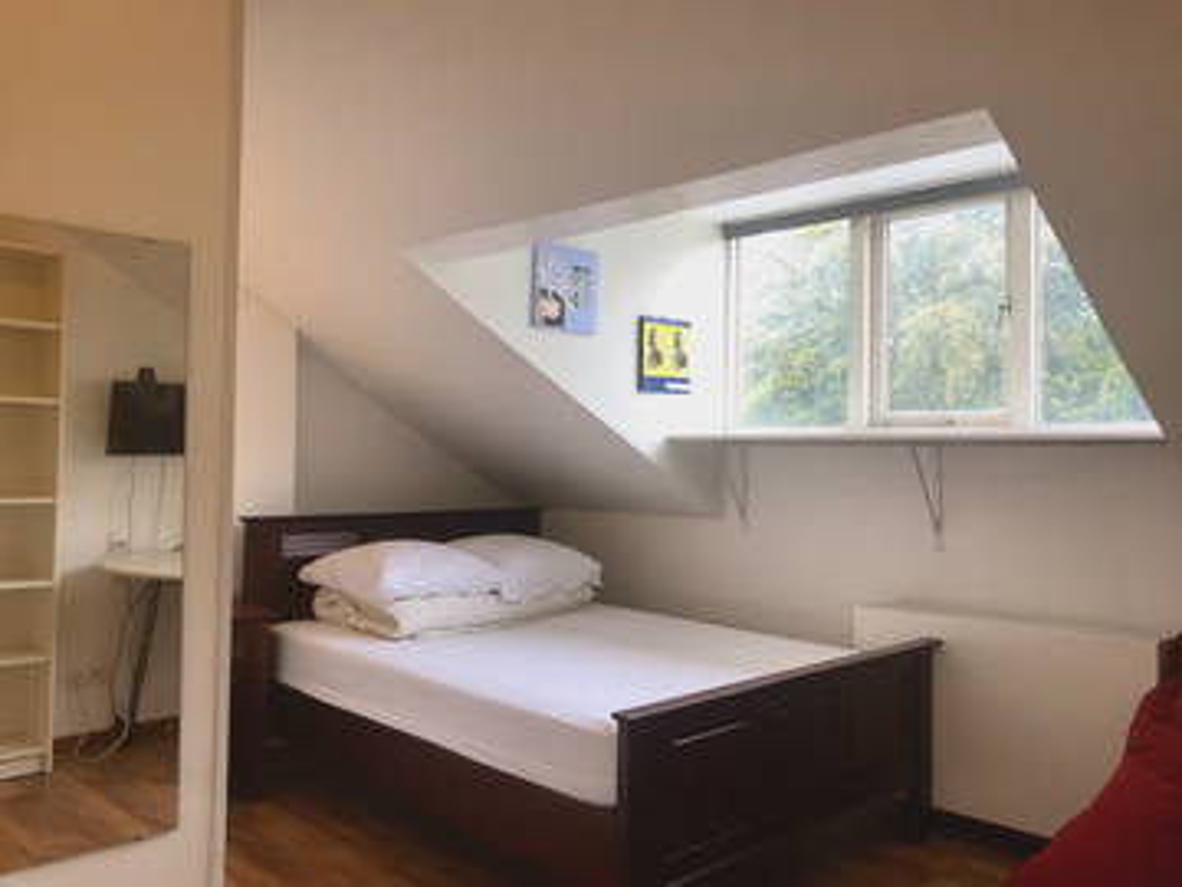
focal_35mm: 28
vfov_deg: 49.7
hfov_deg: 63.4
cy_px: 444
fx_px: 956
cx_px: 591
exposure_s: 1/100
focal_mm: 3.99
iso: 32
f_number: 1.8
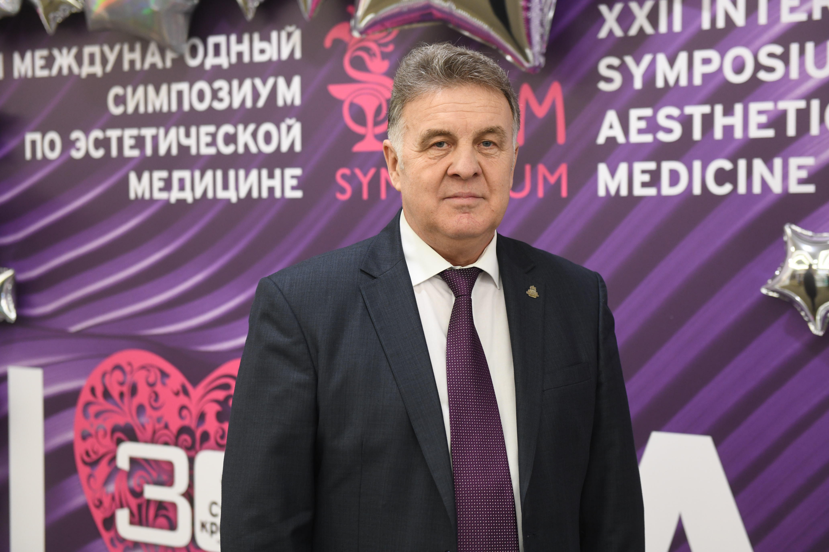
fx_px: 1382
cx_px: 414
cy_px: 276
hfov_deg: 33.4
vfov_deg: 22.6
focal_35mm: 60
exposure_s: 1/125
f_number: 6.3
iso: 1600
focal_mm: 60
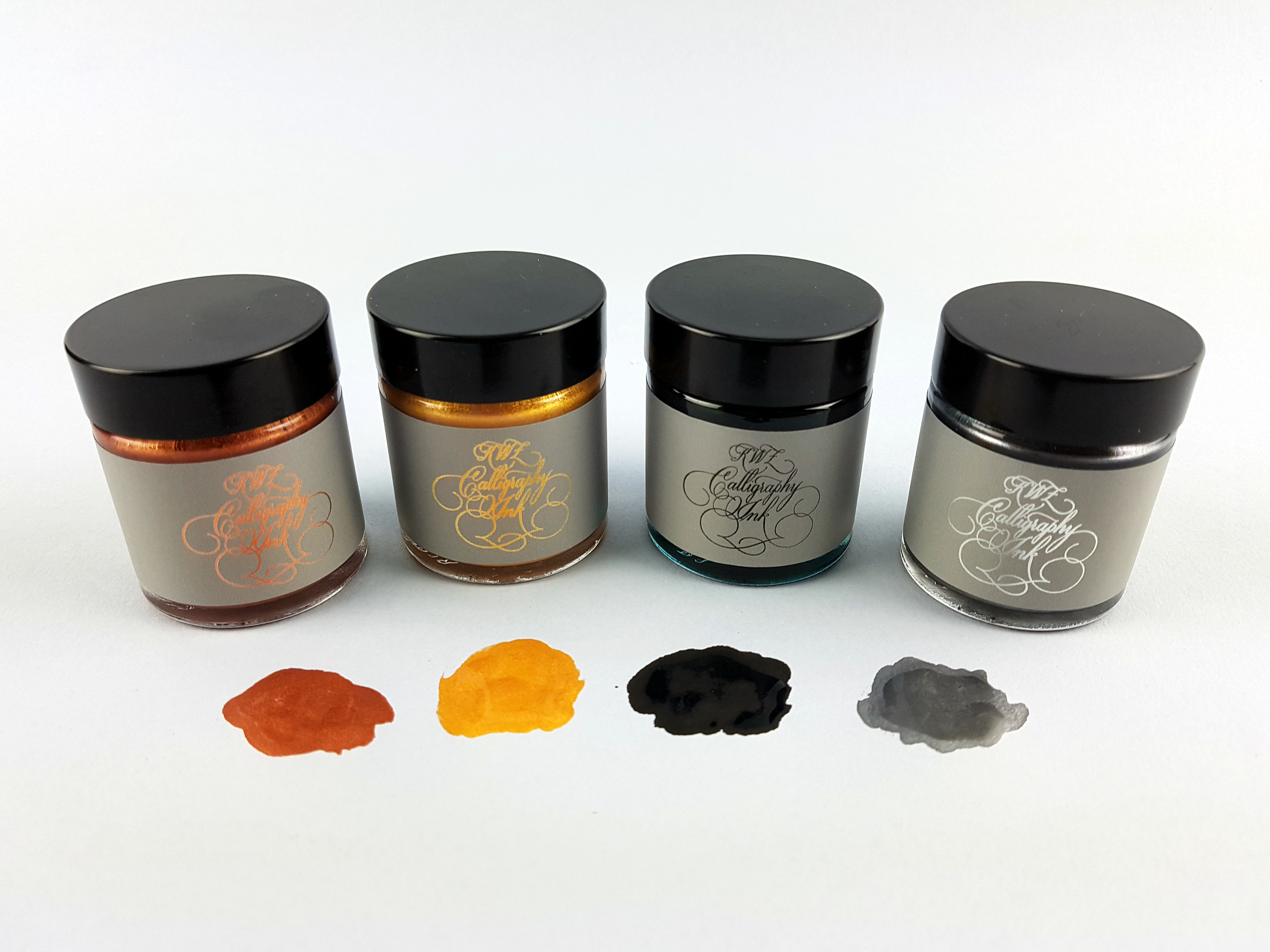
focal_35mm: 26
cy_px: 476
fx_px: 954
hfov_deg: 67.3
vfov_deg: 53.1
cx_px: 635
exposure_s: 1/211
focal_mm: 4.2
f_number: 1.7
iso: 50
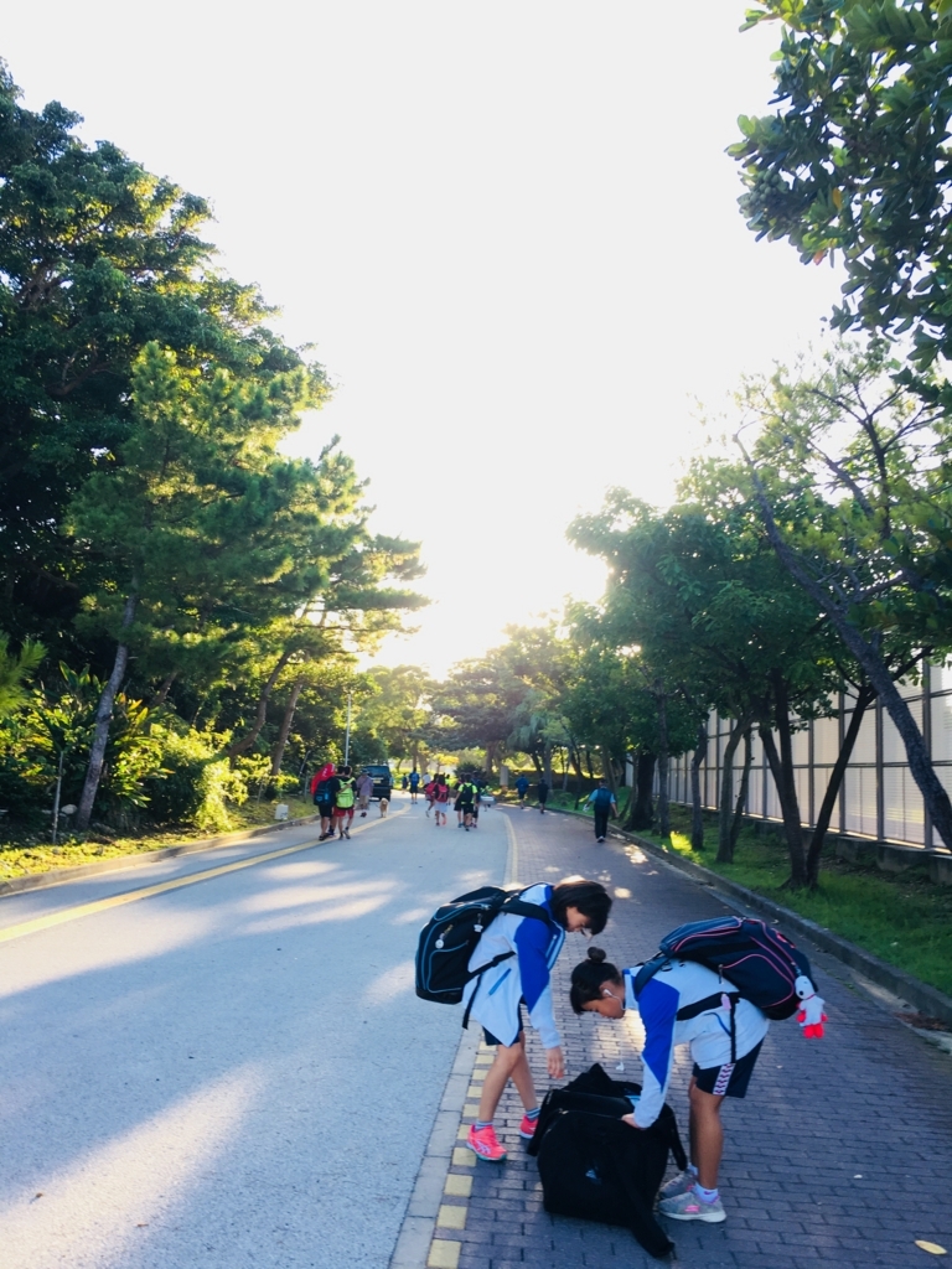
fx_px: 1063
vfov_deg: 61.7
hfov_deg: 48.2
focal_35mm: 29
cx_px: 476
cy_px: 634
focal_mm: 4.15
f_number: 2.2
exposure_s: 1/127
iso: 25
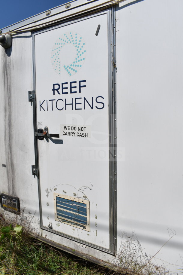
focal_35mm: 27
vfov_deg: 67.4
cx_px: 92
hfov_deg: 47.9
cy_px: 138
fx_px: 206
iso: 200
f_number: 11
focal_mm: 18
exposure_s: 1/500
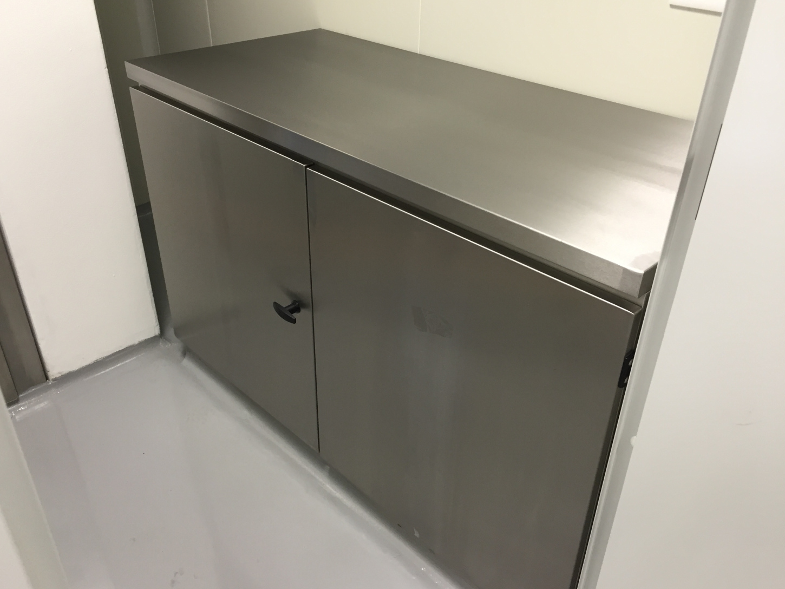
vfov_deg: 46.8
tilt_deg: -32.2
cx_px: 389
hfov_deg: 60.0
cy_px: 299
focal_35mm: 30
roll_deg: -1.2
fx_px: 680
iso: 50
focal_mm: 4.15
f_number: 2.2
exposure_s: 1/33
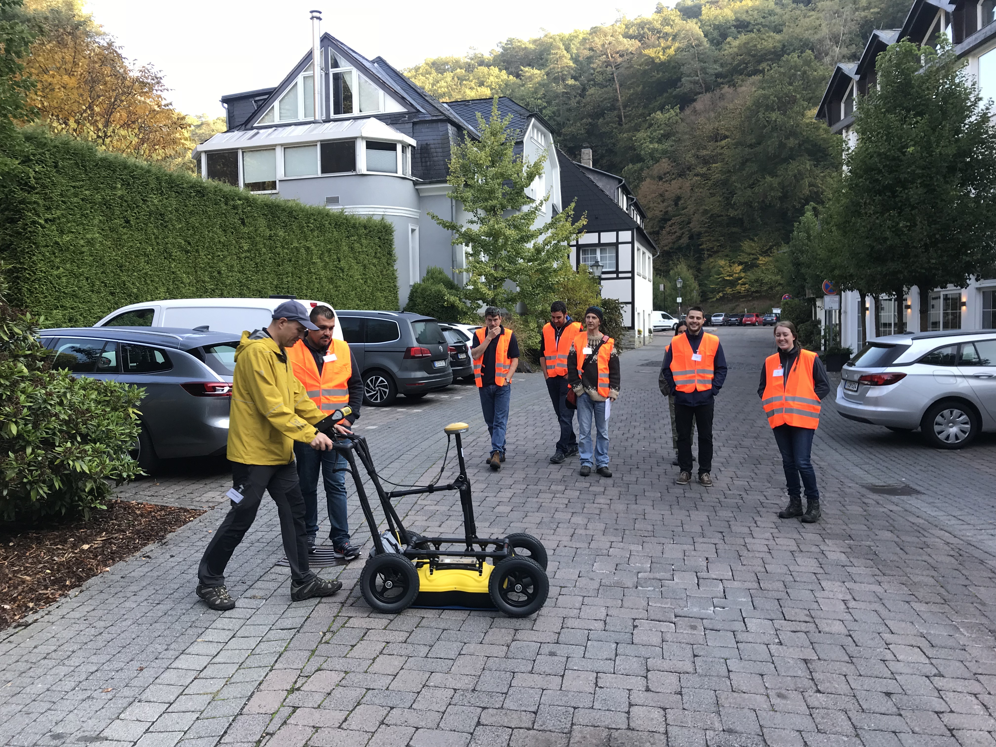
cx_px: 498
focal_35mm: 28
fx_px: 806
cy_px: 374
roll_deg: +4.0
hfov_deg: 63.4
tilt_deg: +0.5
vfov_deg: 49.7
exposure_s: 1/136
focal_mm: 3.99
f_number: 1.8
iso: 20
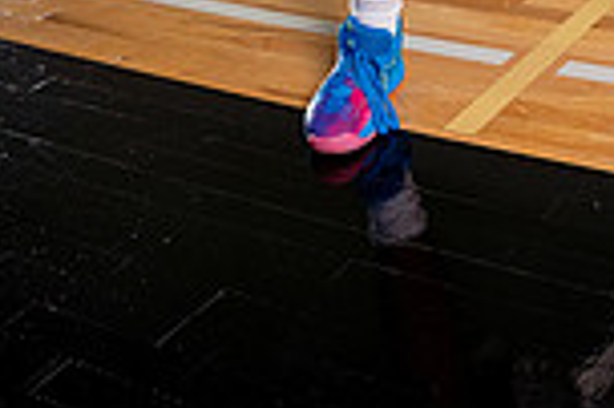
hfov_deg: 27.8
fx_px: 1210
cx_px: 501
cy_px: -461
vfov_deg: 14.8
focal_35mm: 71
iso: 640
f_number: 8
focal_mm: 24
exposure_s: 1/200
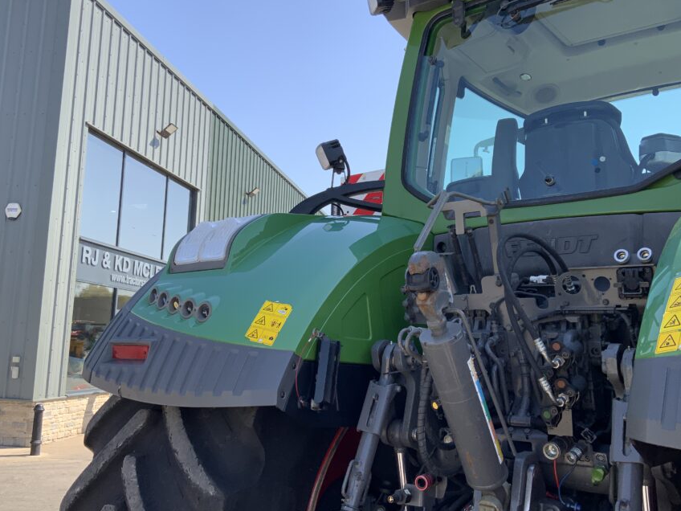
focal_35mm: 35
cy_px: 256
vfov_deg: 40.7
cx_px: 353
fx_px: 689
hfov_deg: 52.6
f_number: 1.8
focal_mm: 3
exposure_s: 1/709
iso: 16
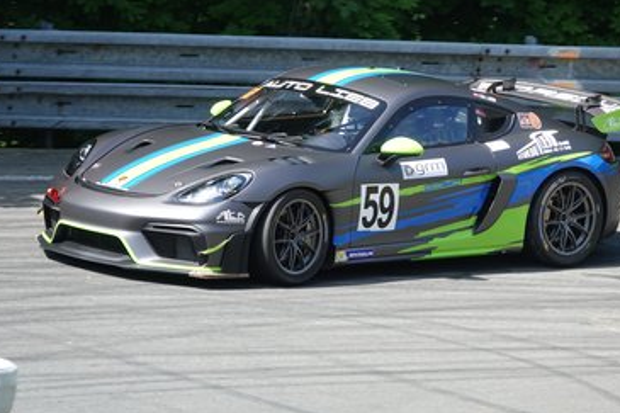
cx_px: 358
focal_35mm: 395
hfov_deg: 5.2
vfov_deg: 3.5
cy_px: 185
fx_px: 6799
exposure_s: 1/800
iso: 250
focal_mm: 117.29
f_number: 4
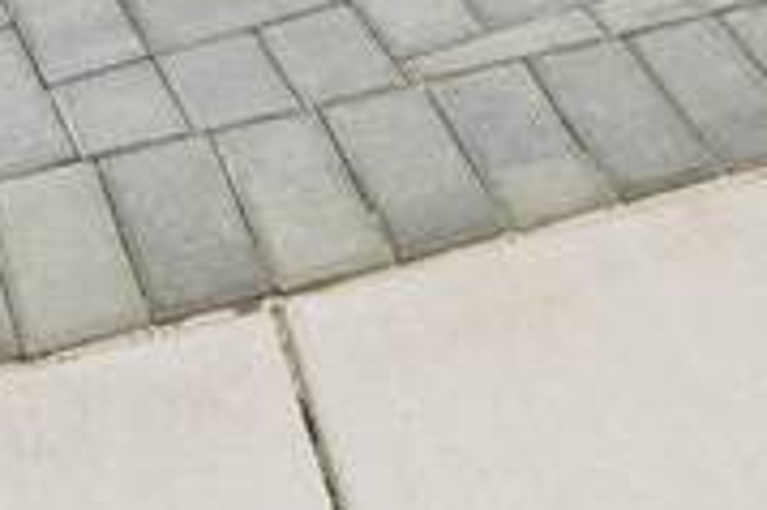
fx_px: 2129
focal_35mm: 100
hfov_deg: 20.4
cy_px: -1305
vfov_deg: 8.9
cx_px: 458
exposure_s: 1/200
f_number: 9
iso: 100
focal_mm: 14
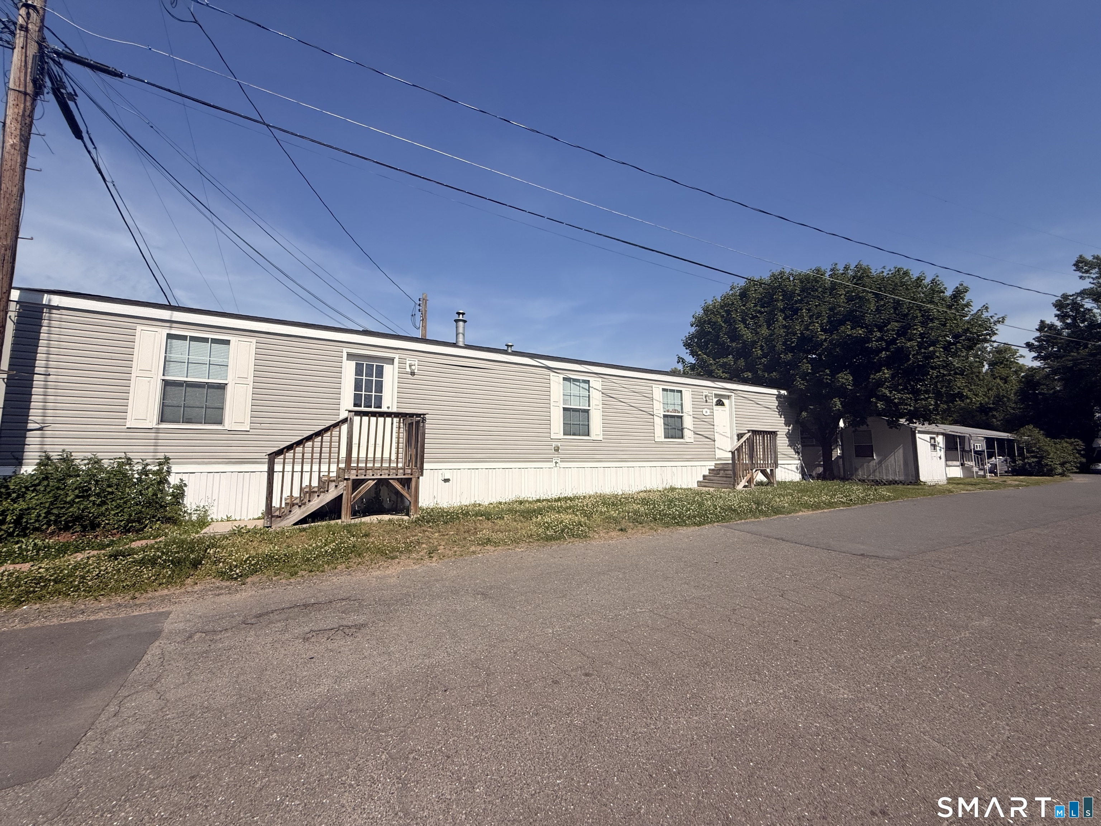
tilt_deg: +5.9
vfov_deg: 85.7
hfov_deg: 102.1
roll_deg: -0.1
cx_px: 550
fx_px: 445
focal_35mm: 14
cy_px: 413
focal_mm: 2.22
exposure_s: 1/5618
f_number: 2.2
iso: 50
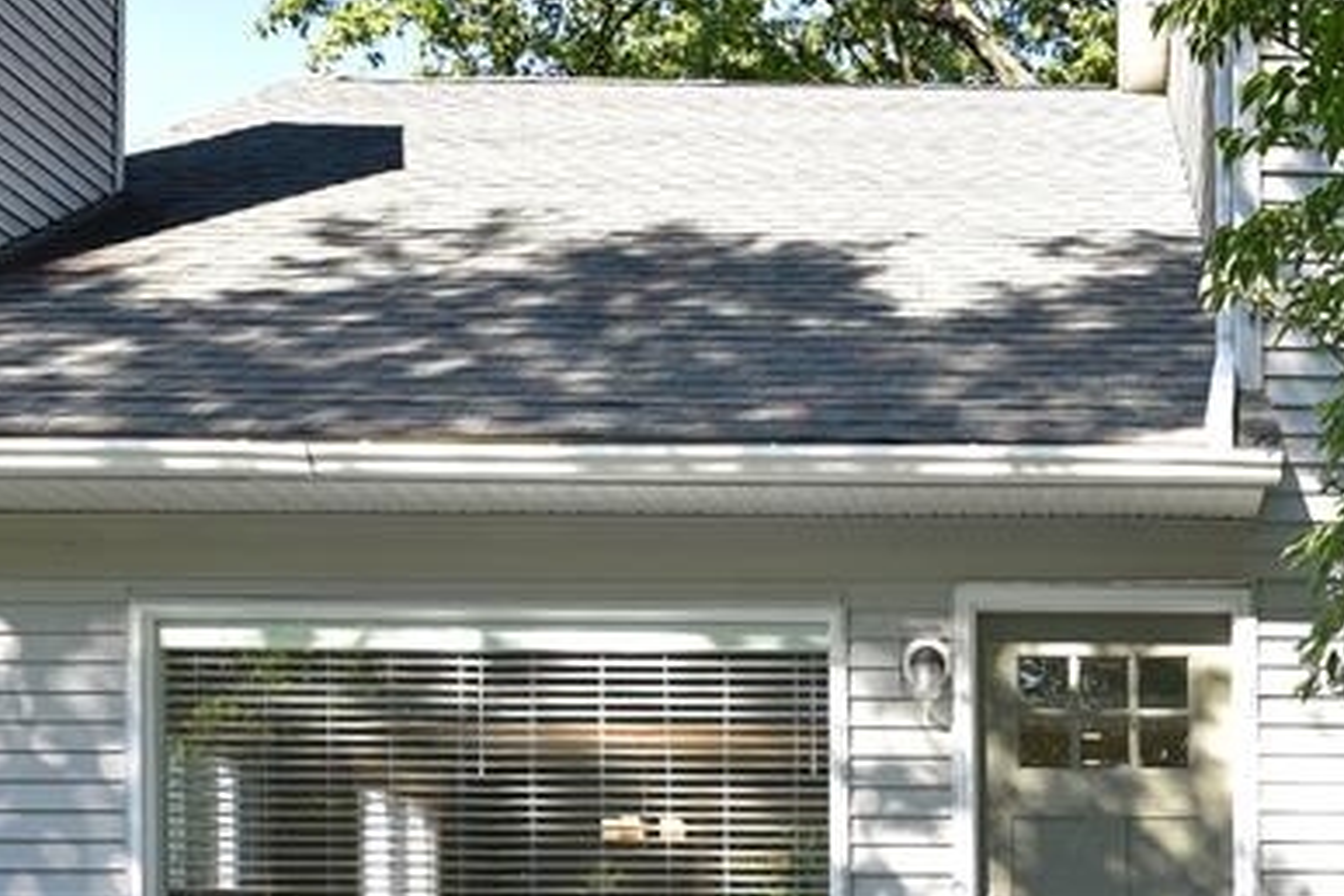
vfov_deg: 28.7
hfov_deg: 40.9
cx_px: 1160
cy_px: 811
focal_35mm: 45
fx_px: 1680
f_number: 5
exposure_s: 1/100
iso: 125
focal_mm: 17
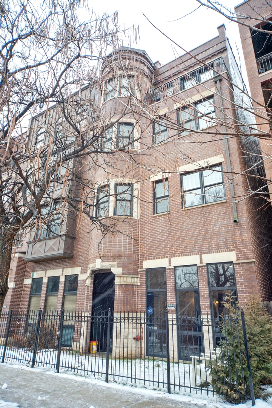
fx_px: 272
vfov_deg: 73.7
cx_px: 136
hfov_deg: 53.2
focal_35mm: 24
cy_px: 204
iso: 200
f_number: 8
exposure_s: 1/25
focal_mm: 24
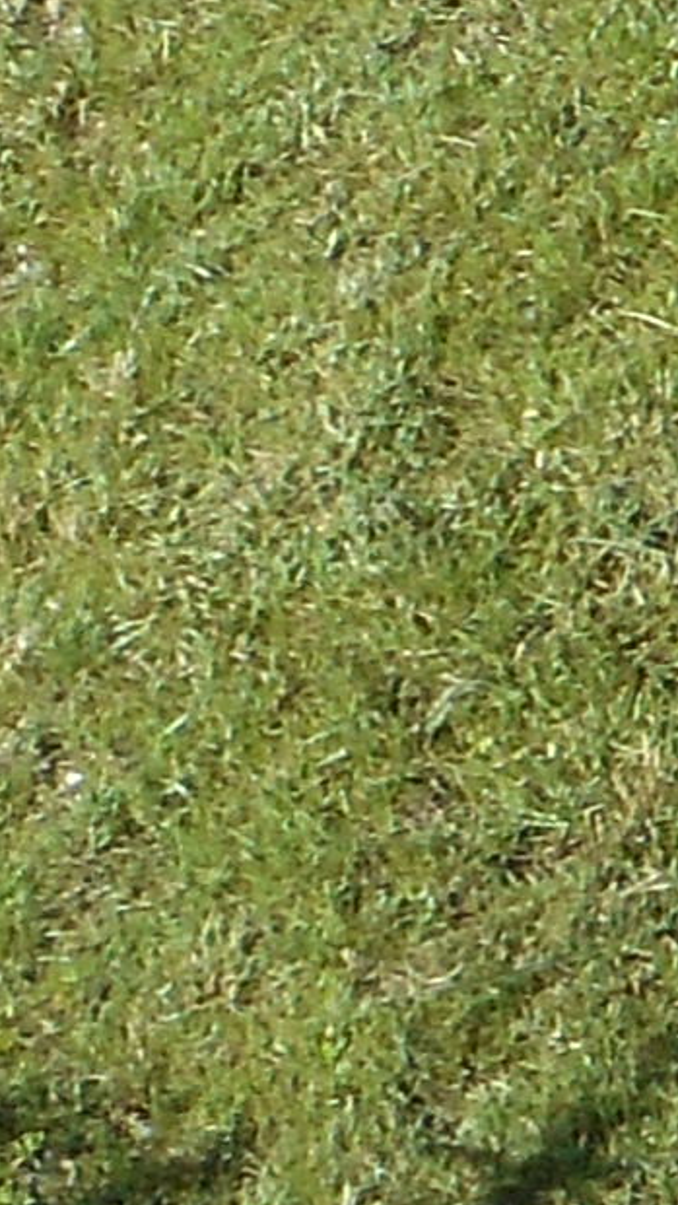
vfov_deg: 6.1
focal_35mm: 353
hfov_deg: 3.4
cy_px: 844
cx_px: 2079
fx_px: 11276
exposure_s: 1/400
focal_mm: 6.9
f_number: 4.5
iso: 80
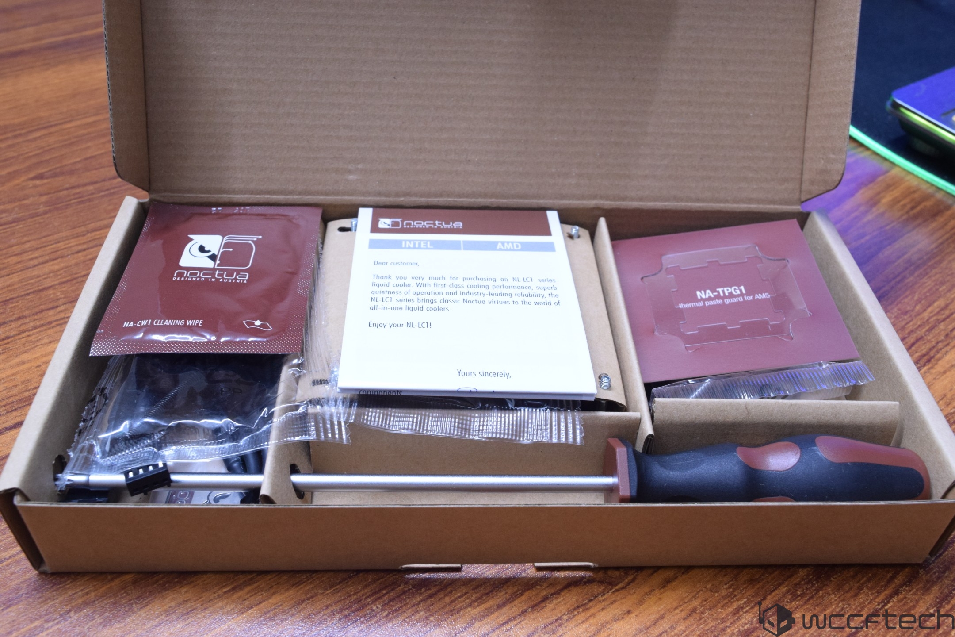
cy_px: 318
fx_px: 955
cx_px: 478
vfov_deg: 36.9
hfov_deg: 53.1
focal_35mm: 36
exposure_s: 1/8
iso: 1600
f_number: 9
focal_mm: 24
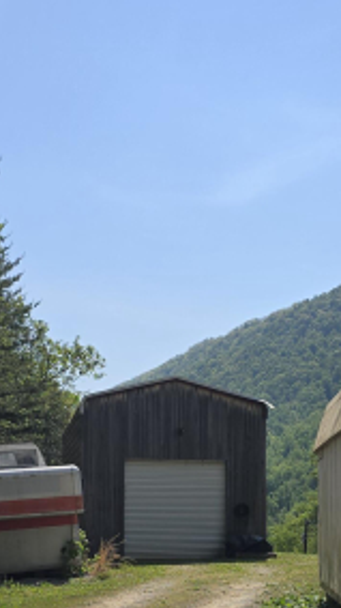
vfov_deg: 33.9
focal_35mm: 59
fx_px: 949
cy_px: 522
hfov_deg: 20.3
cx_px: 243
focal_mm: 6.3
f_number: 1.7
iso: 12
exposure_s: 1/1304
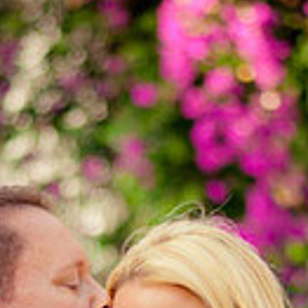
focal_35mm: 219
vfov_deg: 7.9
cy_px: 376
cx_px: 159
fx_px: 2205
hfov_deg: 8.0
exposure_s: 1/250
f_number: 1.8
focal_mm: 50
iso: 200
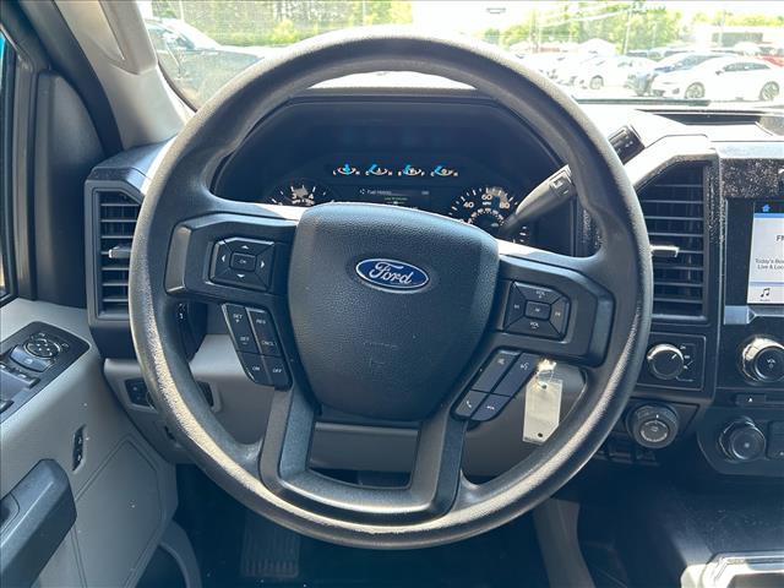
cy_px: 294
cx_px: 392
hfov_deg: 67.3
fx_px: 589
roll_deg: +0.1
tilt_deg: -22.2
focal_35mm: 26
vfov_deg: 53.1
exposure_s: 1/121
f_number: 1.5
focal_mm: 5.7
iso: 125
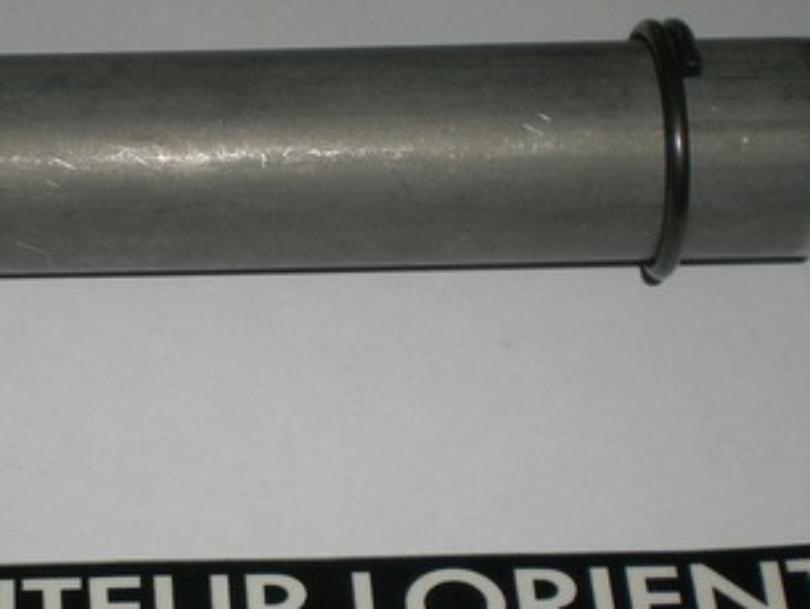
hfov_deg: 20.9
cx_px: 85
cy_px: 424
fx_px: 2154
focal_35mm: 92
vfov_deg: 16.0
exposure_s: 1/60
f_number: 4.9
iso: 50
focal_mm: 7.4
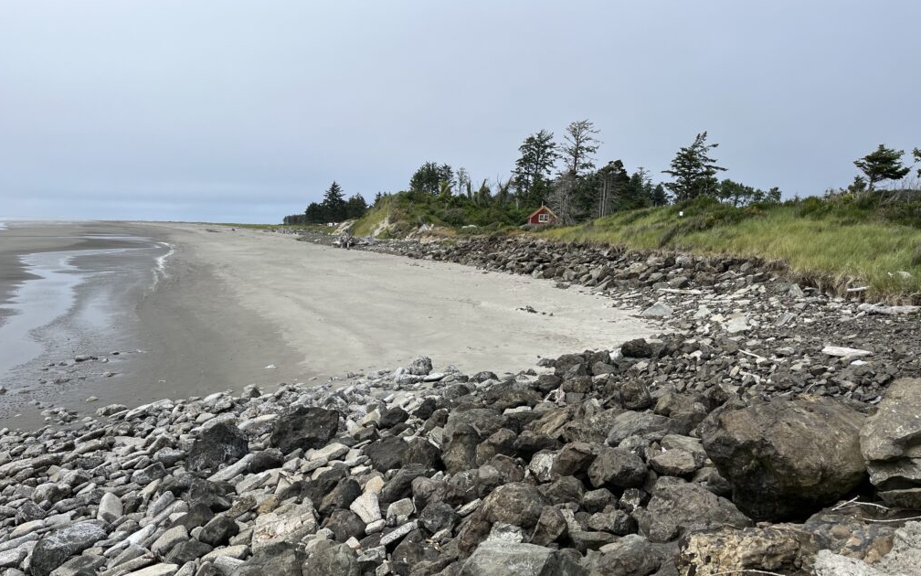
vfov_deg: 44.4
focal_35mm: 28
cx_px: 459
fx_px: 703
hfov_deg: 66.5
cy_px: 339
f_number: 1.6
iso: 50
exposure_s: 1/5848
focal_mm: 5.1
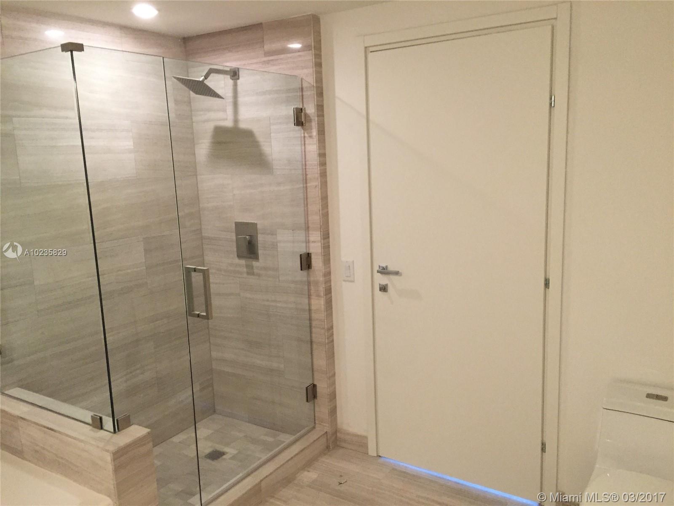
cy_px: 253
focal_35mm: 29
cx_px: 337
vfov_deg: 48.2
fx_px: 565
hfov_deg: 61.7
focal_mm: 4.15
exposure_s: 1/30
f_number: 2.2
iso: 200
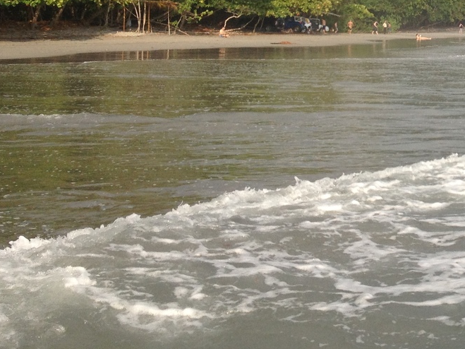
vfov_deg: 16.9
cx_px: 517
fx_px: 1142
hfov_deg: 21.8
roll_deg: +1.4
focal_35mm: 85
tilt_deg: -0.5
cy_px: -25
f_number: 2.4
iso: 50
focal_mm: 4.28
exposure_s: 1/1284
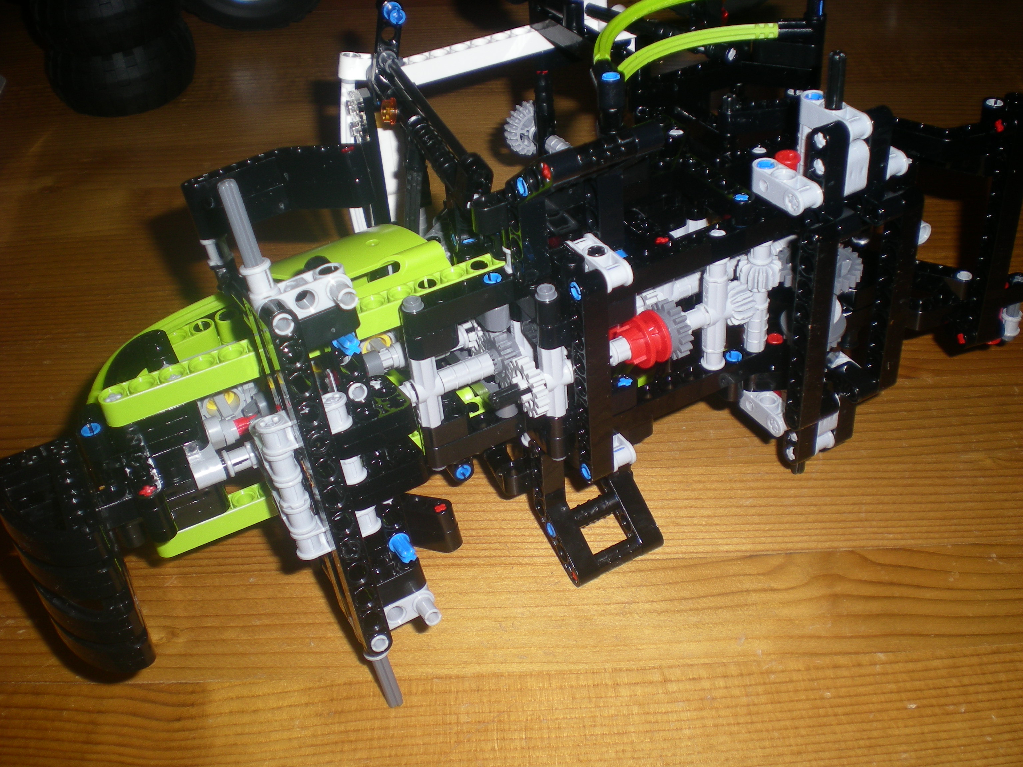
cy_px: 384
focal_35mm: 38
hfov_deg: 49.0
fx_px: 1123
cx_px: 512
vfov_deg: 37.7
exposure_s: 1/60
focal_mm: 6.3
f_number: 3.1
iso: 50
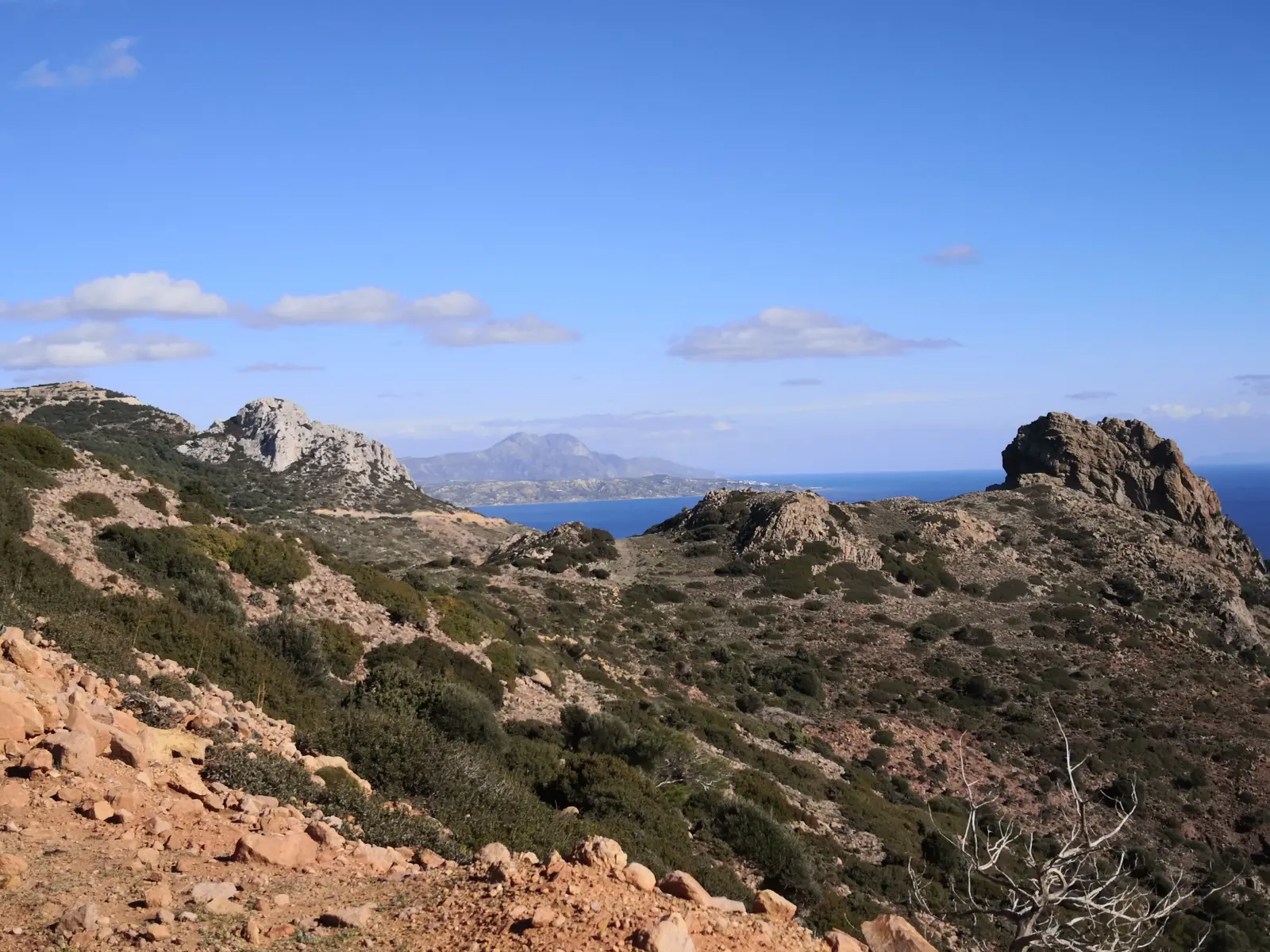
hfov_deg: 43.9
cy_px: 476
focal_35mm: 43
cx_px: 635
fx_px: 1578
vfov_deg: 33.6
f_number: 1.6
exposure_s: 1/3215
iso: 50
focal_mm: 3.95
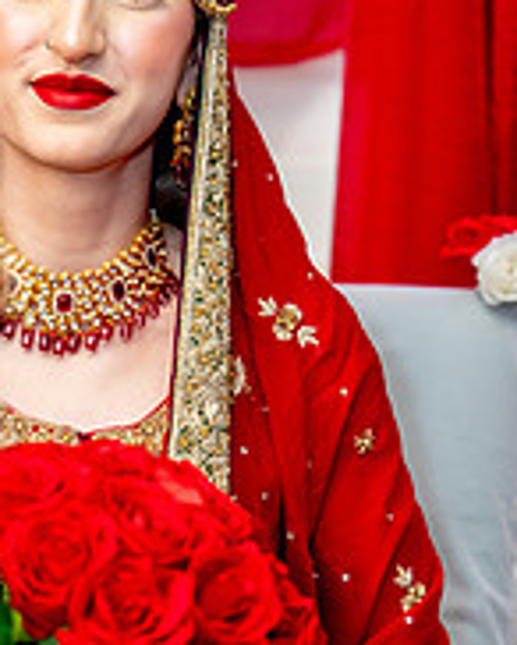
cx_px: 7
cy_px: 468
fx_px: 3093
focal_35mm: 162
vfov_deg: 11.9
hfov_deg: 9.5
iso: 800
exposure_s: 1/200
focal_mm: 70
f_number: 2.8
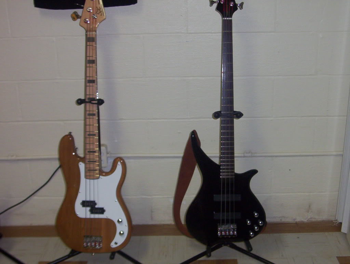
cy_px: 132
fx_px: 517
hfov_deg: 37.4
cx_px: 175
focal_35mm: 51
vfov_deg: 28.7
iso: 140
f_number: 3.16
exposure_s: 1/37.4
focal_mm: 7.88
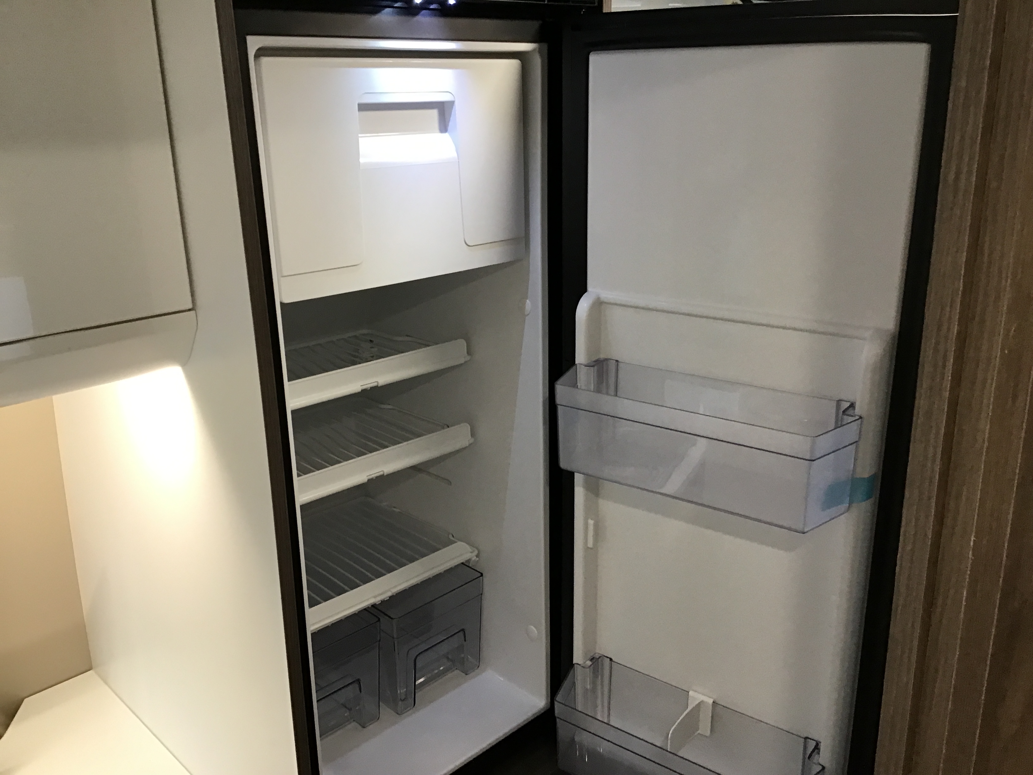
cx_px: 516
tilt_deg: -18.6
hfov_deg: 58.4
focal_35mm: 31
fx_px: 925
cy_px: 388
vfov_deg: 45.4
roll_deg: +0.7
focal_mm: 3.3
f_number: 2.4
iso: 125
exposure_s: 1/33
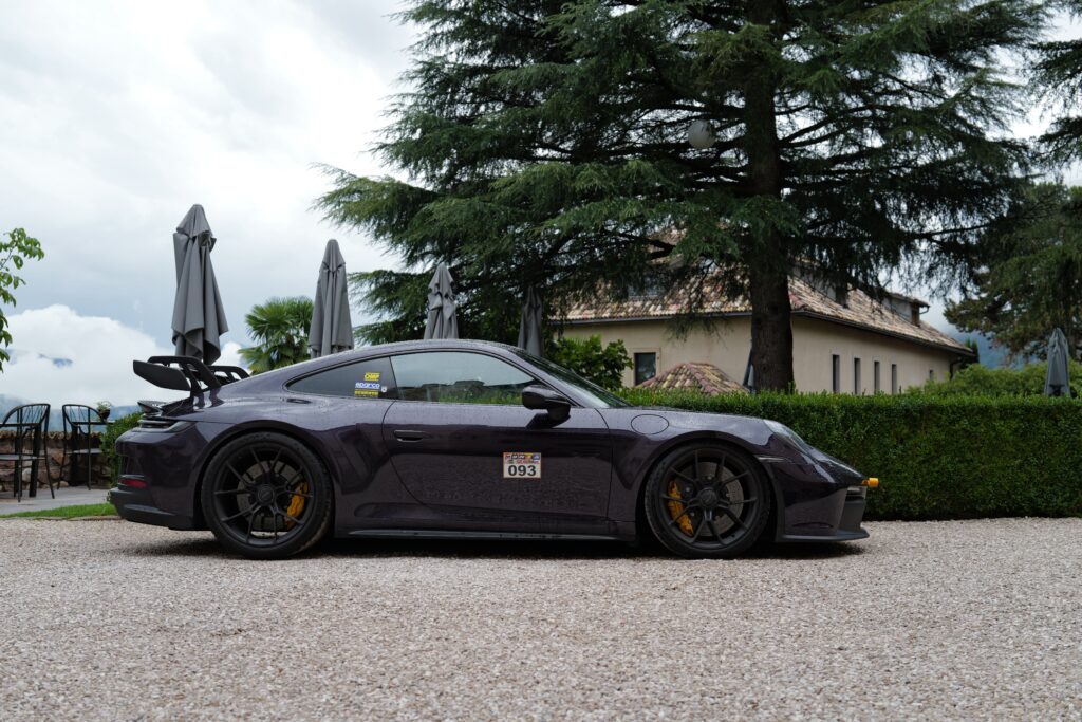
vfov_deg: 31.2
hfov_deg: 45.4
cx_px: 541
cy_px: 361
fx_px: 1292
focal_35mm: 43
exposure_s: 1/160
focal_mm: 43
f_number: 4
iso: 100
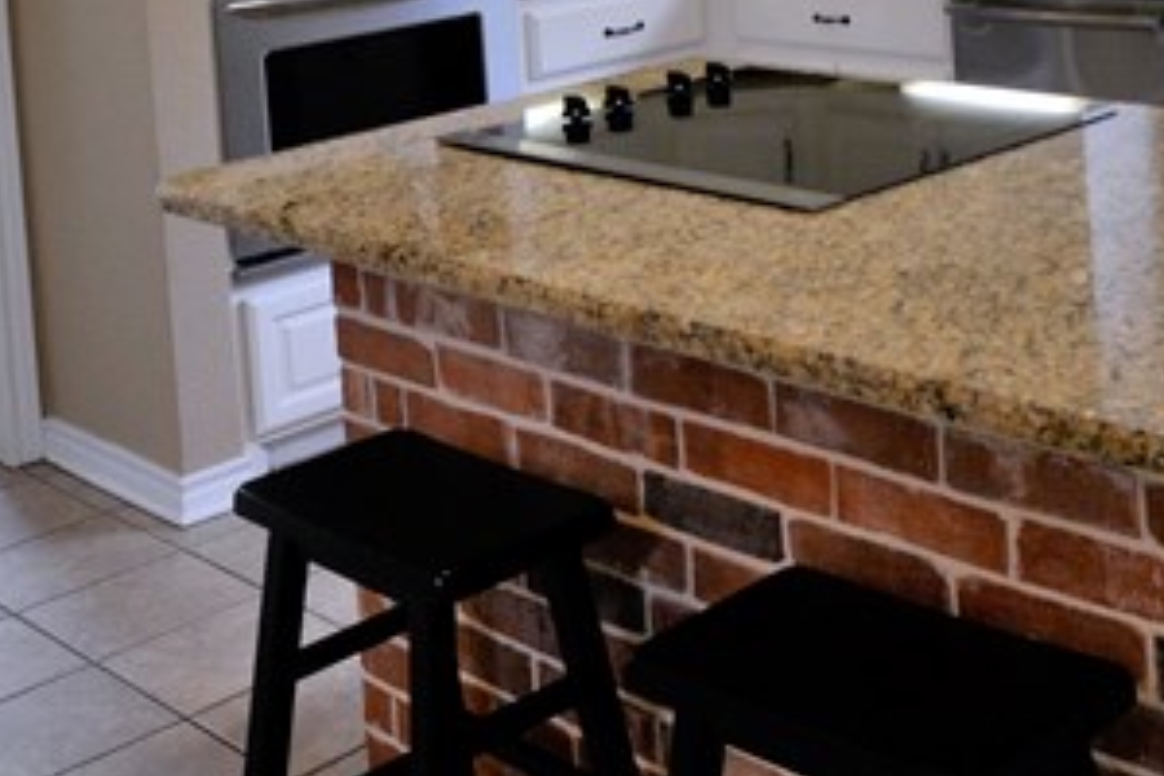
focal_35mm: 60
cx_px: 1013
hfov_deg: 32.1
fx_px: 1934
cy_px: -241
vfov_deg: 20.6
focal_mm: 11
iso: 400
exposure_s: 1/80
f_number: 4.5
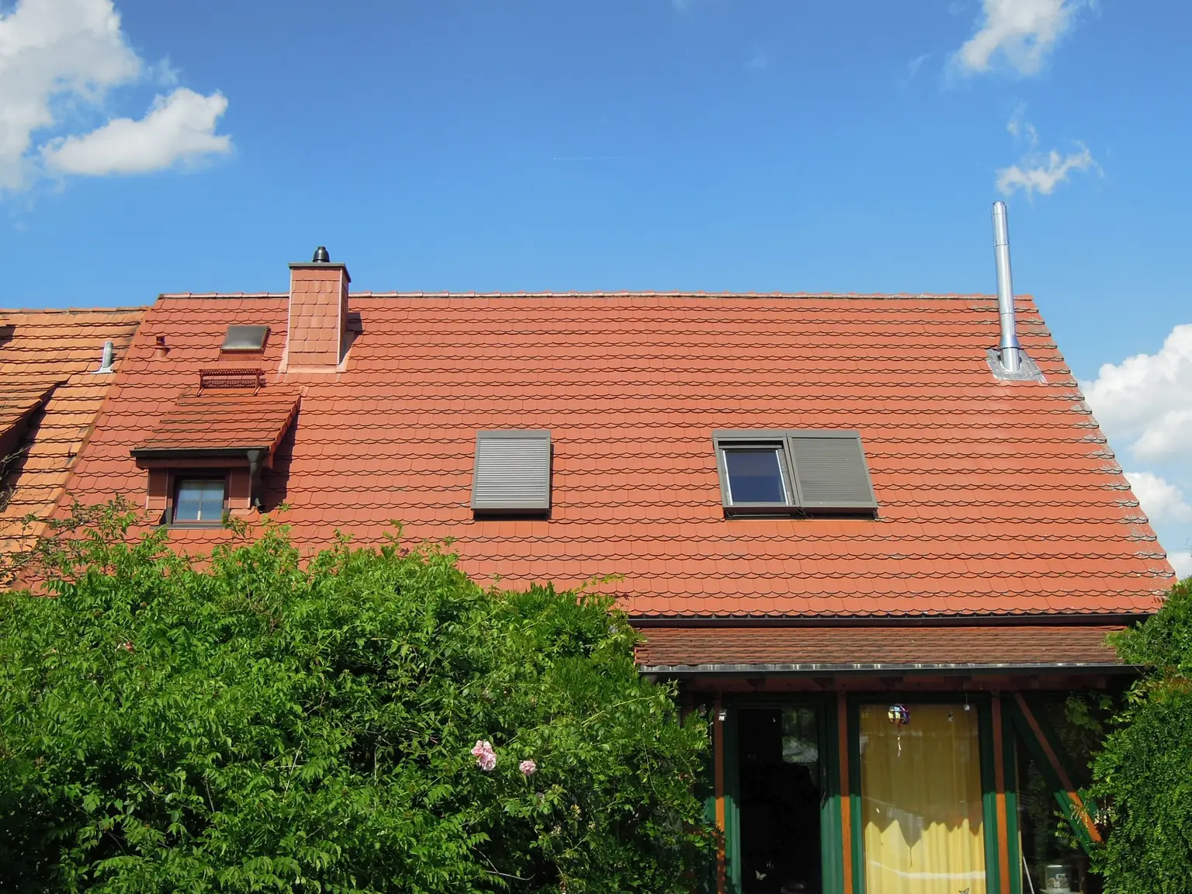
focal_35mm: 40
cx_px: 596
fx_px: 1377
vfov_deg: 36.0
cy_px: 447
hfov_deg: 46.8
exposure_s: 1/1250
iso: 160
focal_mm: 7.2
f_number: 4.6
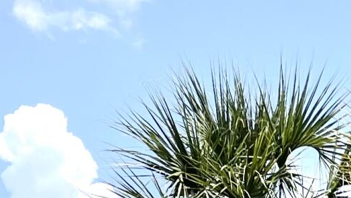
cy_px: 593
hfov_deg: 12.1
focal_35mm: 171
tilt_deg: -0.7
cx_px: 485
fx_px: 1592
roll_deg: +0.9
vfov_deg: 6.5
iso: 50
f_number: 1.6
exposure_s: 1/4016
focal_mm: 5.1
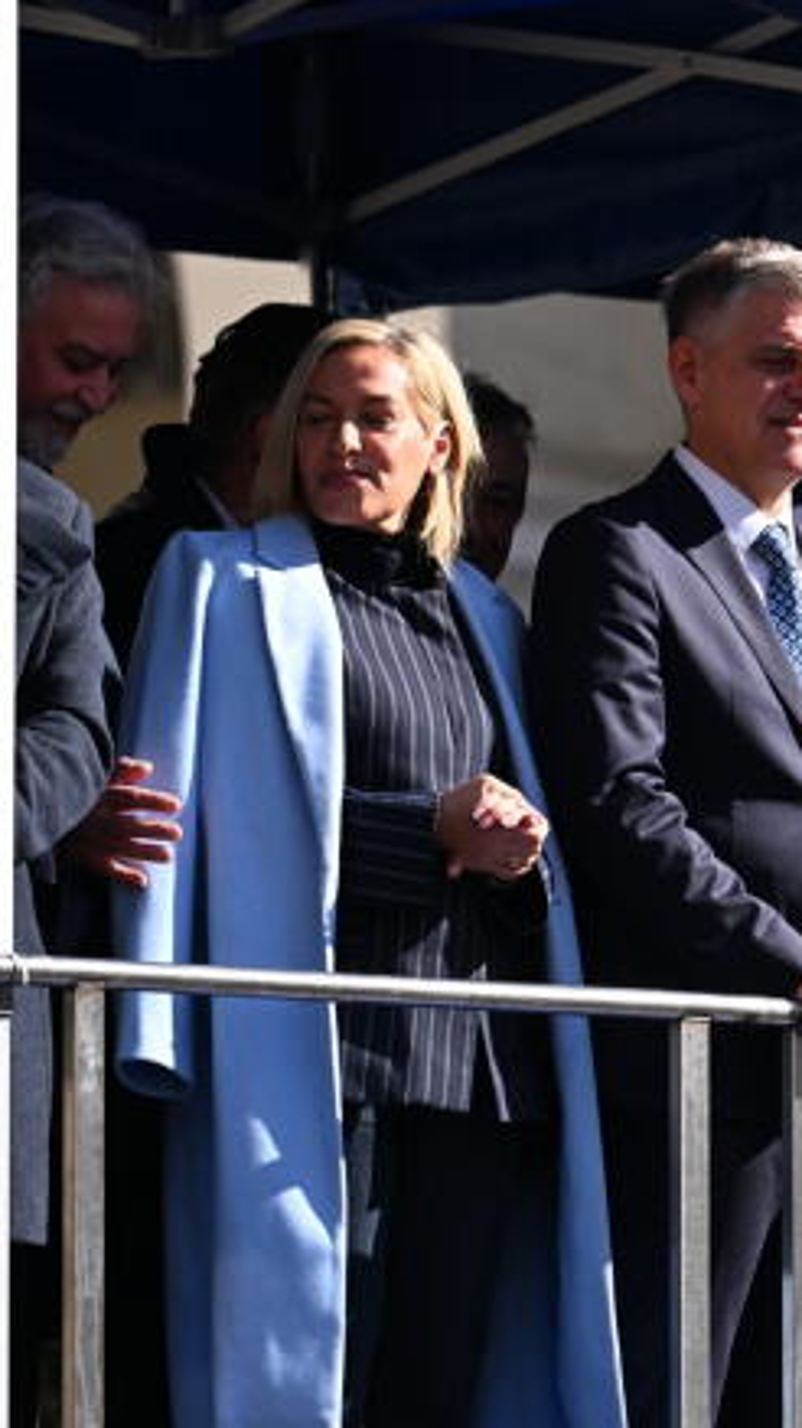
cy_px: 714
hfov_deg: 3.1
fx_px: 14951
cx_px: 763
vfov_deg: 5.5
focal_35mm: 395
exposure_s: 1/4000
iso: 1250
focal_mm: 250
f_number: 5.6
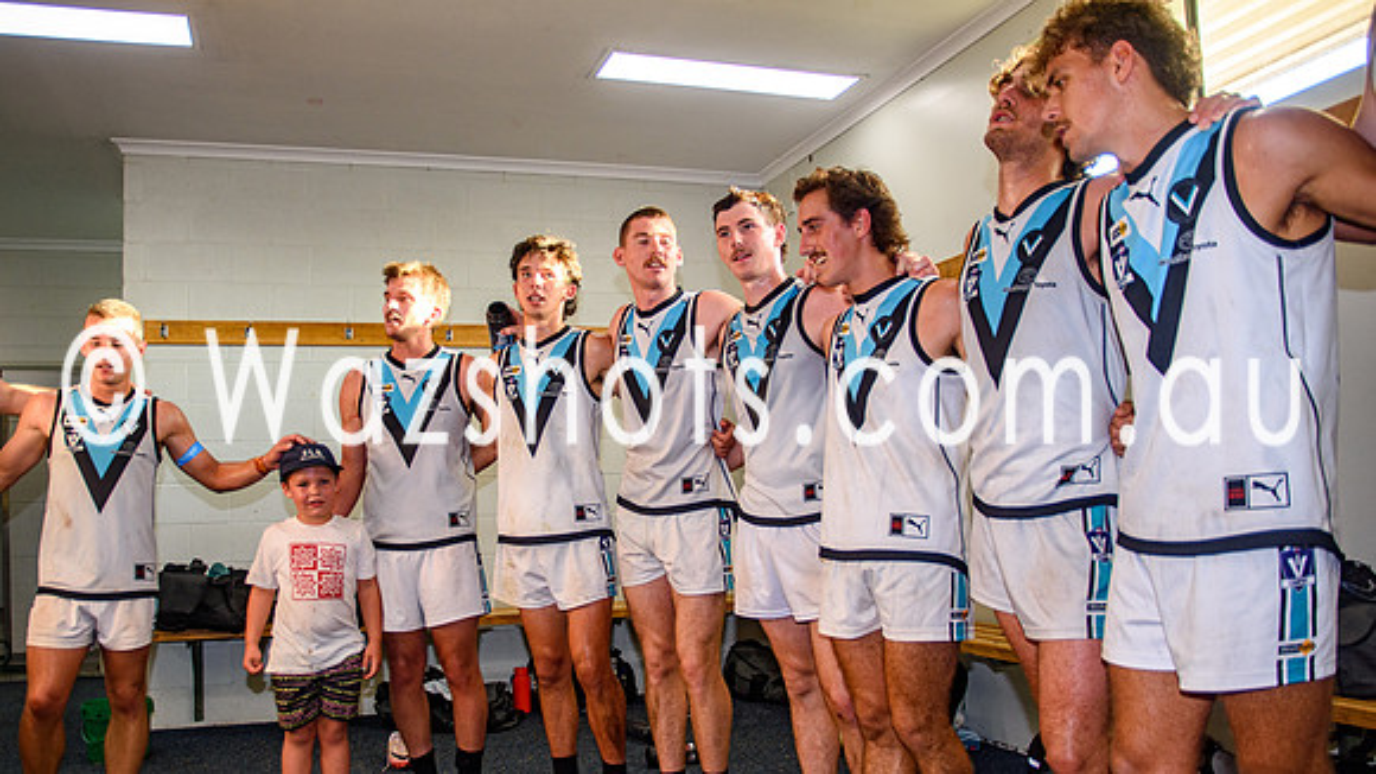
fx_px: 1012
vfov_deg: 41.6
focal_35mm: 28
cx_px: 633
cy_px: 470
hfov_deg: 68.3
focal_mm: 16
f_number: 2.8
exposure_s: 1/160
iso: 360
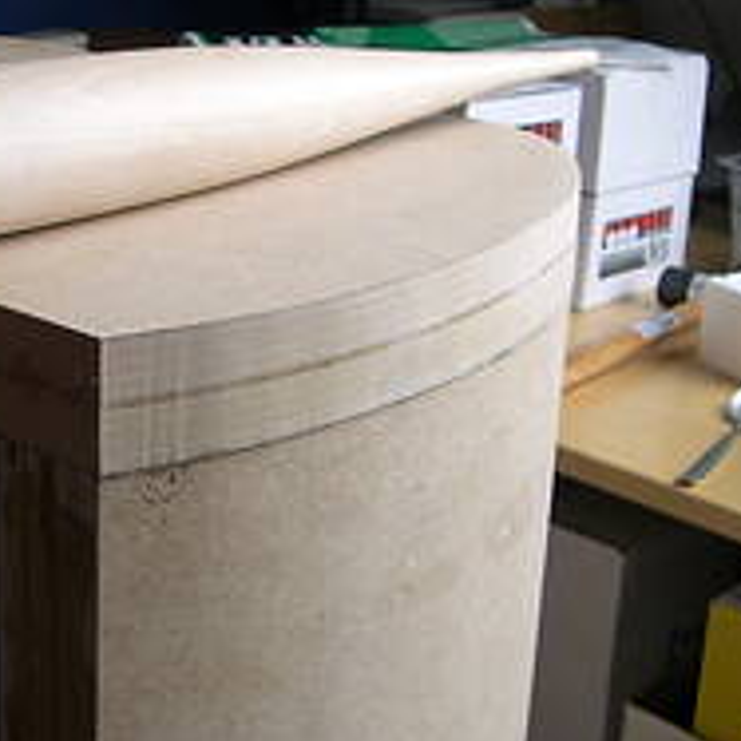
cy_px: 337
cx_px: 103
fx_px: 1744
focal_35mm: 72
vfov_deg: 24.0
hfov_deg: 23.5
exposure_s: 1/34.3
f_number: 2.8
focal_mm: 8
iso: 100
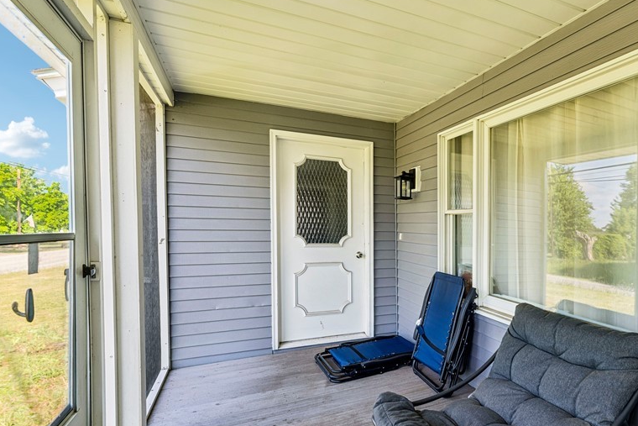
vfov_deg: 61.9
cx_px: 426
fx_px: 354
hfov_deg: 81.1
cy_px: 224
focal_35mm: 20
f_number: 5.6
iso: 200
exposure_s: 1/60
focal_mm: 14
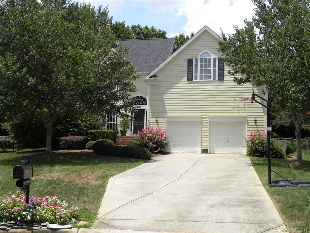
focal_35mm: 46
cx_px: 155
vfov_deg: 31.5
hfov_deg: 41.2
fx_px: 412
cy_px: 116
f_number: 5
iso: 64
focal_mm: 8.2
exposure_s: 1/268
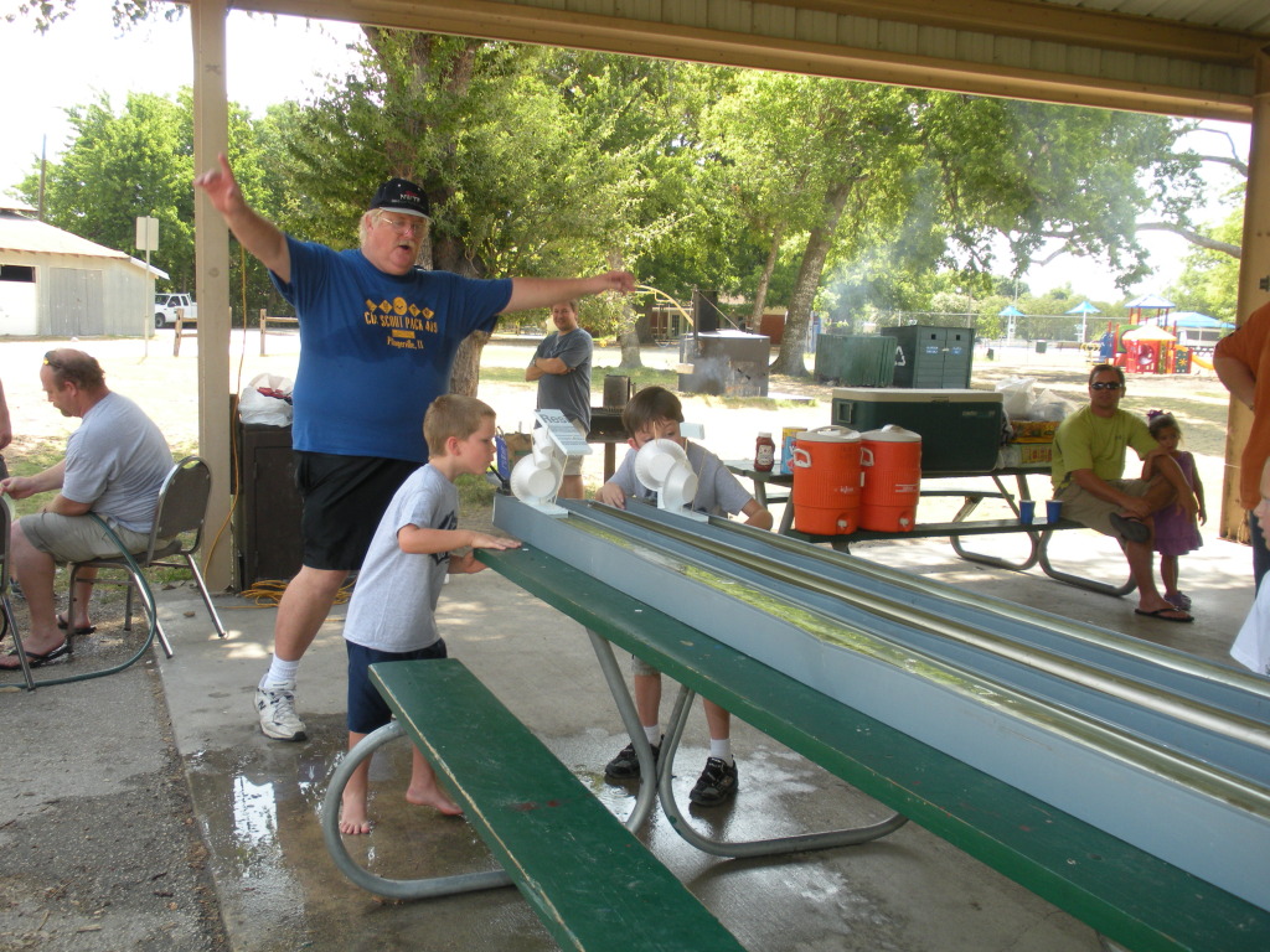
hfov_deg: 51.4
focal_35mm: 36
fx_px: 1321
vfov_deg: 39.7
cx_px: 635
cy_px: 476
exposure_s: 1/145
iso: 88
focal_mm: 6.3
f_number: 3.5
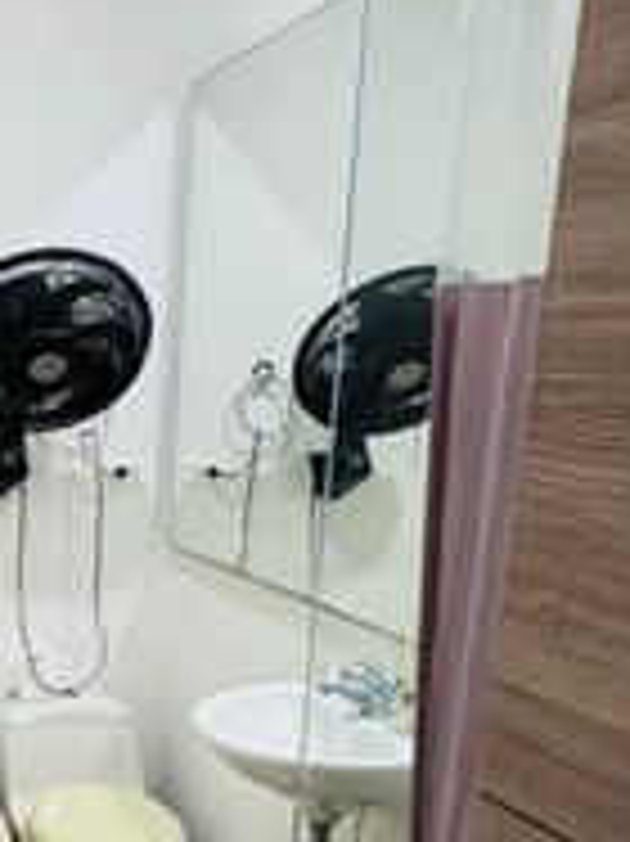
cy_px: 687
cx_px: 9
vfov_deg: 36.7
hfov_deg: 27.5
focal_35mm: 50
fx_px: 1215
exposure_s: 1/60
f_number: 2.2
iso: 500
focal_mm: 2.22
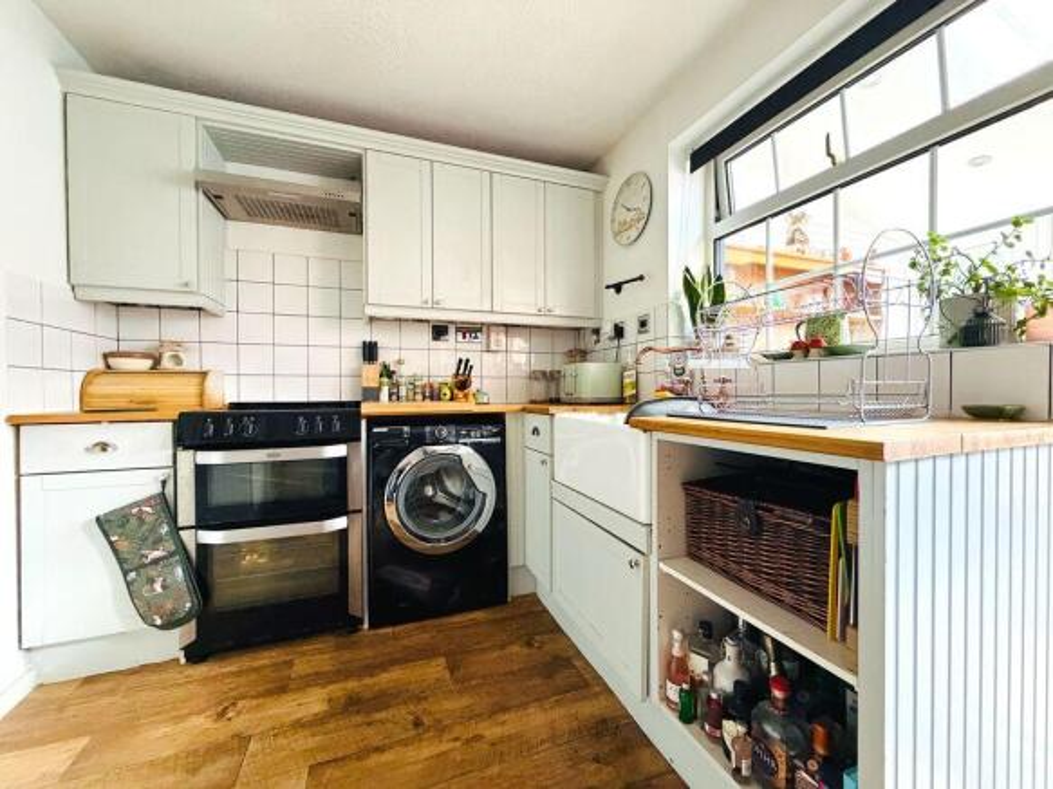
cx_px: 526
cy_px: 394
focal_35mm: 14
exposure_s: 1/60
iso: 640
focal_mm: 2.22
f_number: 2.2
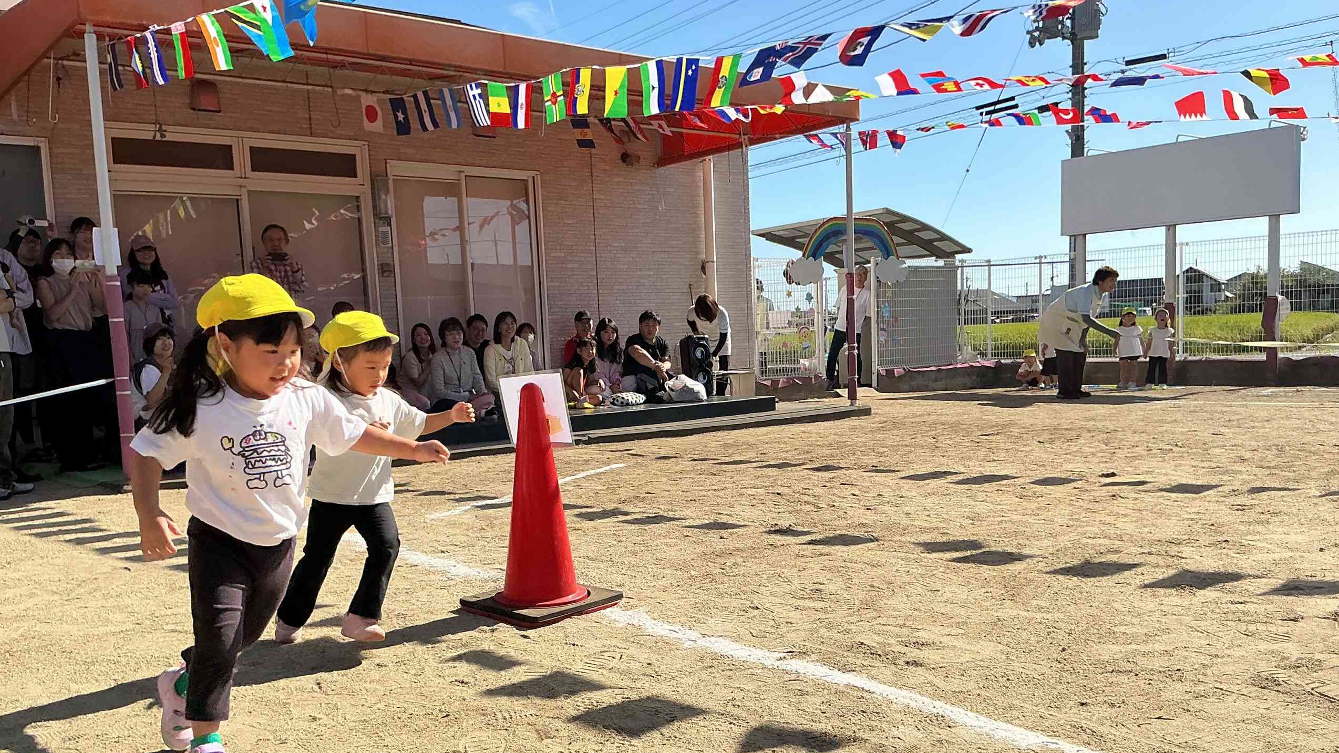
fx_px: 1136
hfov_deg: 61.0
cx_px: 662
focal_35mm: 32
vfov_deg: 36.5
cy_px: 470
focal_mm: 3
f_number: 1.8
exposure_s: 1/2227
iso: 25
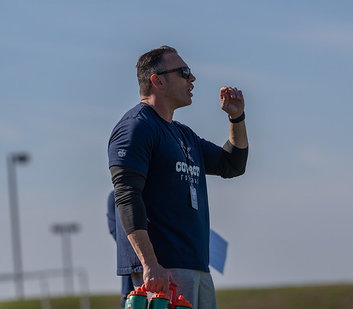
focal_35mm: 258
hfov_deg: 7.2
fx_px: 2792
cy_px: 136
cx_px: 173
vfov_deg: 6.3
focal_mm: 188
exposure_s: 1/2000
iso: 100
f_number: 3.5
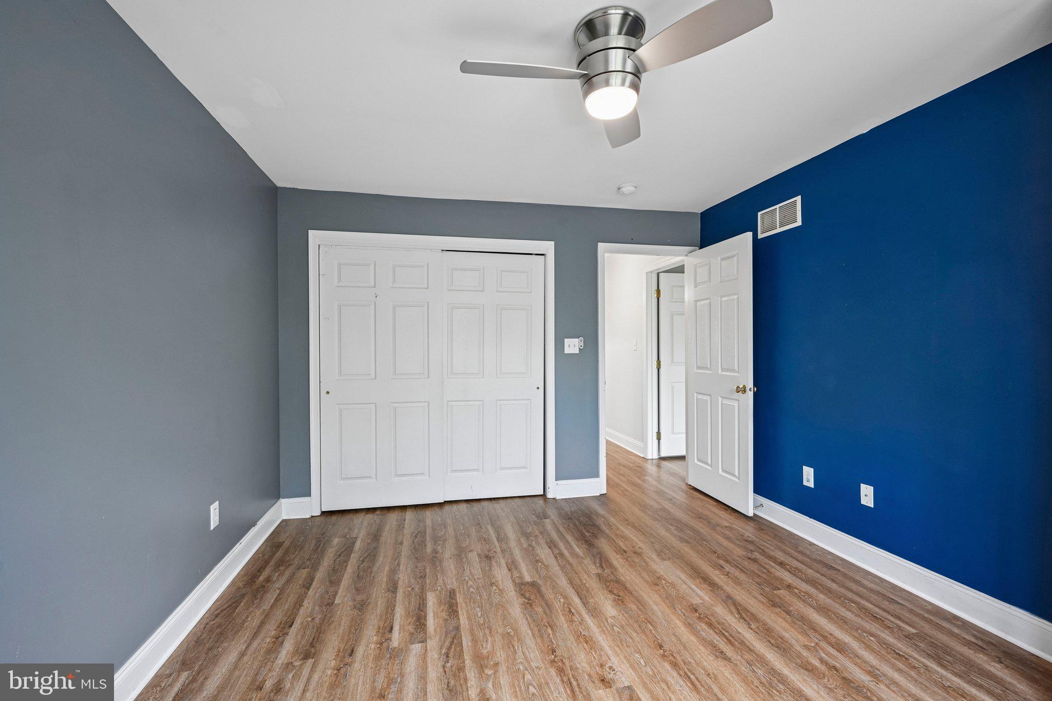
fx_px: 467
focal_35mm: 16
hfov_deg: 96.7
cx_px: 526
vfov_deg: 73.7
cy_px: 350
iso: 800
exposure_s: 1/25
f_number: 8
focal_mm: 16
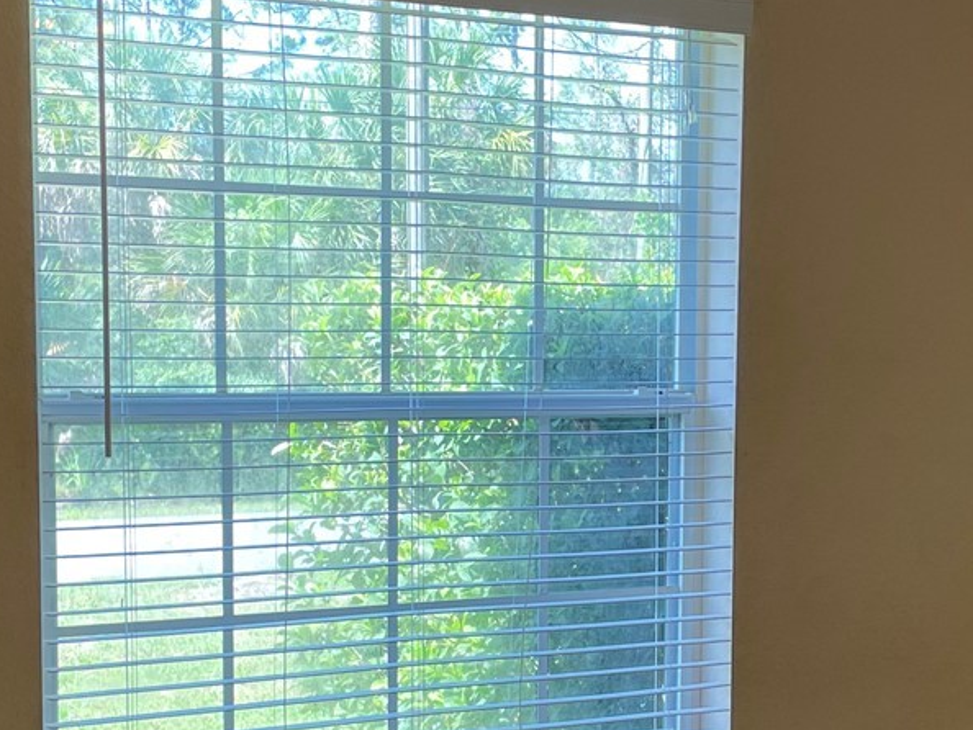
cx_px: 606
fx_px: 1968
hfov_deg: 27.7
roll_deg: -0.6
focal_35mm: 70
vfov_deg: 20.9
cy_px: 509
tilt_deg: -6.0
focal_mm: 4.2
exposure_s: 1/120
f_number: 1.6
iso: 40
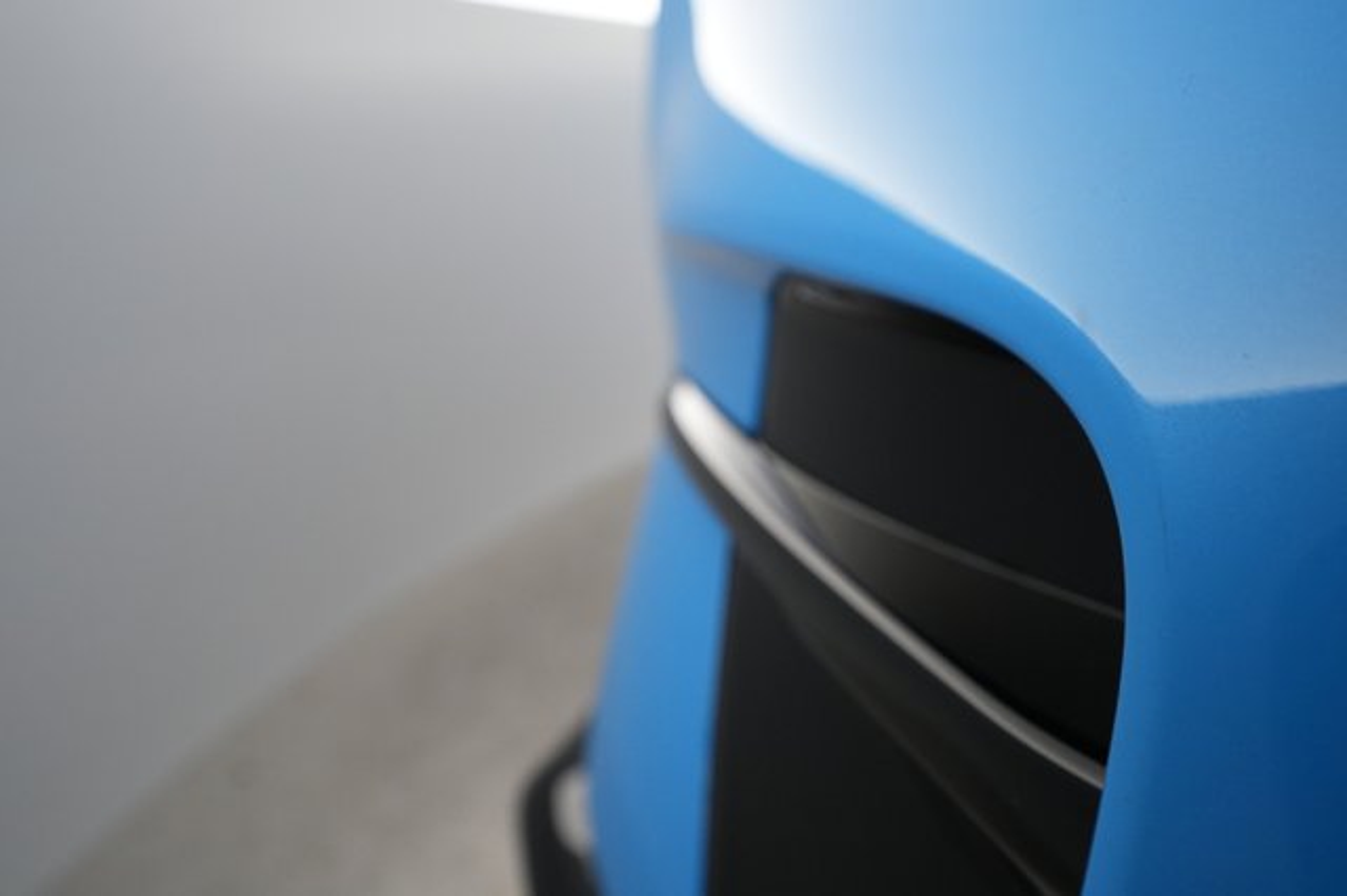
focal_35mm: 28
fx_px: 1047
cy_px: 448
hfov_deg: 65.5
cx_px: 674
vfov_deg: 46.4
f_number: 5.6
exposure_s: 1/100
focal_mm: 28
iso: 4000
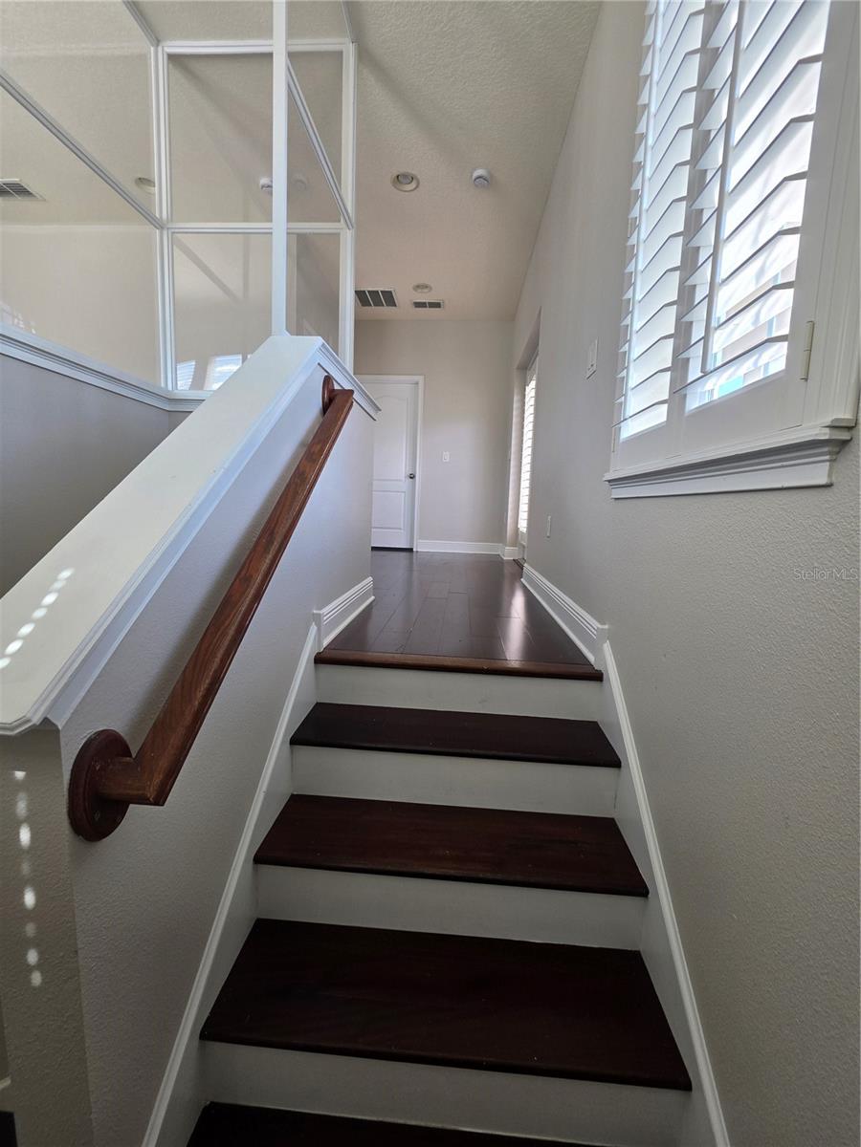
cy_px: 574
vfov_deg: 106.2
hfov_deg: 89.9
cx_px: 430
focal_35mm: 13
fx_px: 431
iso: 50
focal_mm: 2.2
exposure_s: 1/120
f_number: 1.9
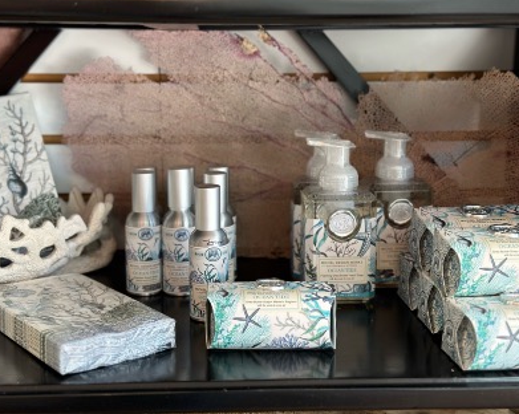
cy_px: 204
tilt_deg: -12.4
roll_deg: +0.0
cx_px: 245
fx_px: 783
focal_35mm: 51
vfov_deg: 29.6
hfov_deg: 36.7
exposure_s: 1/60
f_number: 1.78
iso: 64
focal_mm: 6.86
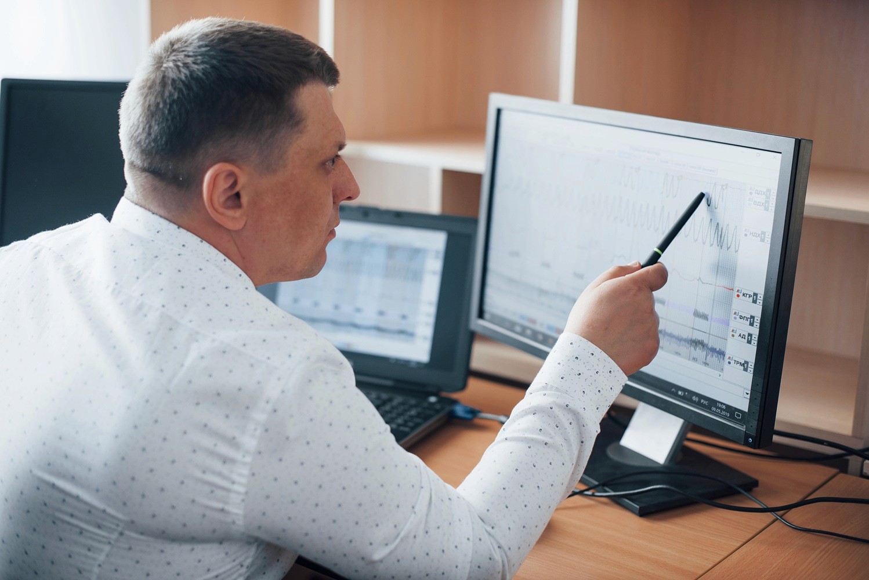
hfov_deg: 39.6
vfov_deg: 27.0
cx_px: 434
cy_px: 290
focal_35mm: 50
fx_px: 1207
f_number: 2.2
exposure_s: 1/200
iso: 250
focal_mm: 50
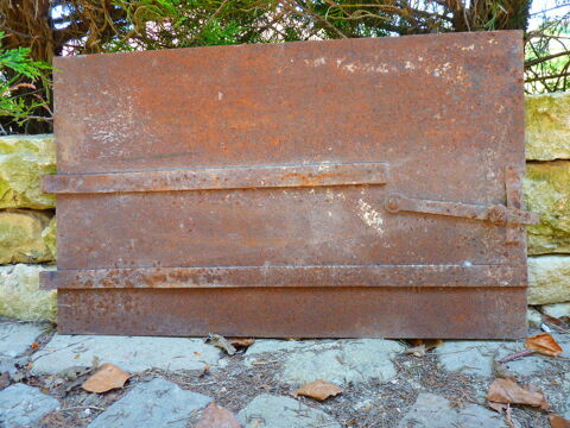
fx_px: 478
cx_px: 285
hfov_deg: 61.7
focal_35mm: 29
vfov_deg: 48.2
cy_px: 214
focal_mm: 5.2
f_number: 2.8
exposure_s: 1/30
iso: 100
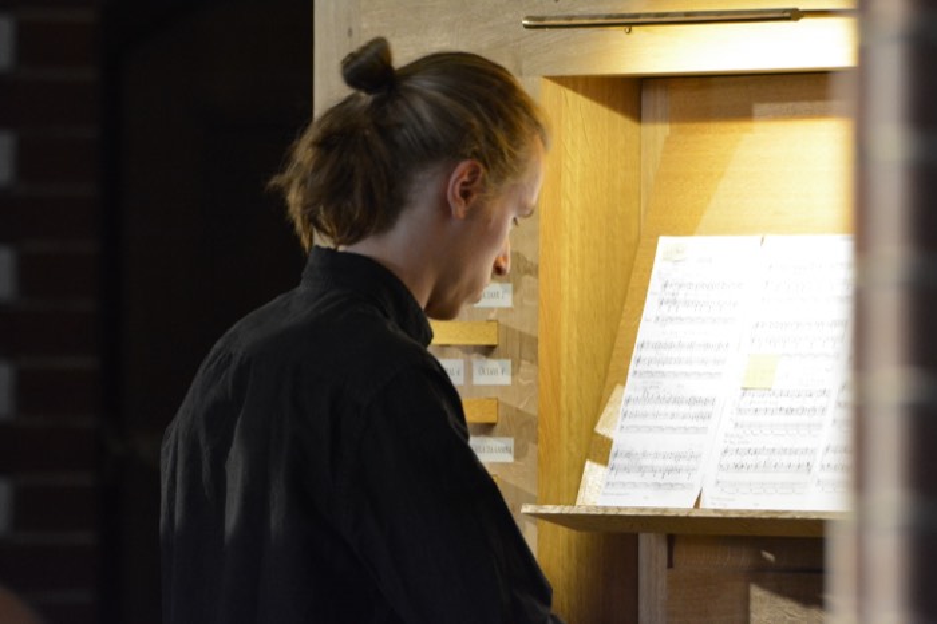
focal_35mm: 630
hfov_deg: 3.3
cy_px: 312
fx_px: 16389
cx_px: 468
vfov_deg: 2.2
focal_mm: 420
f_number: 6
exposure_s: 1/40
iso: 3200
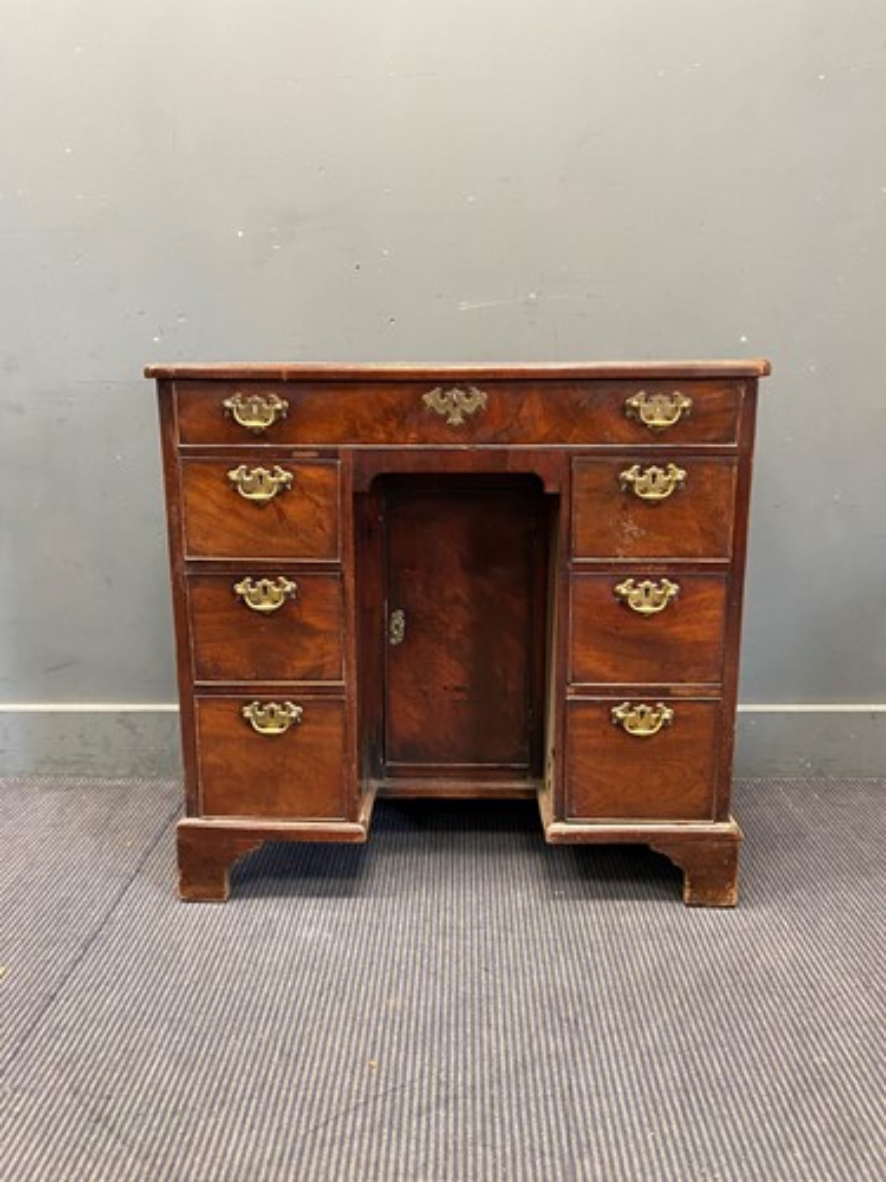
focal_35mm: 26
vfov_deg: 67.3
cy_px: 591
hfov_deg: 53.1
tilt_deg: -11.7
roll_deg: +1.0
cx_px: 443
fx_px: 887
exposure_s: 1/50
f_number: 1.8
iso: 400
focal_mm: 4.25
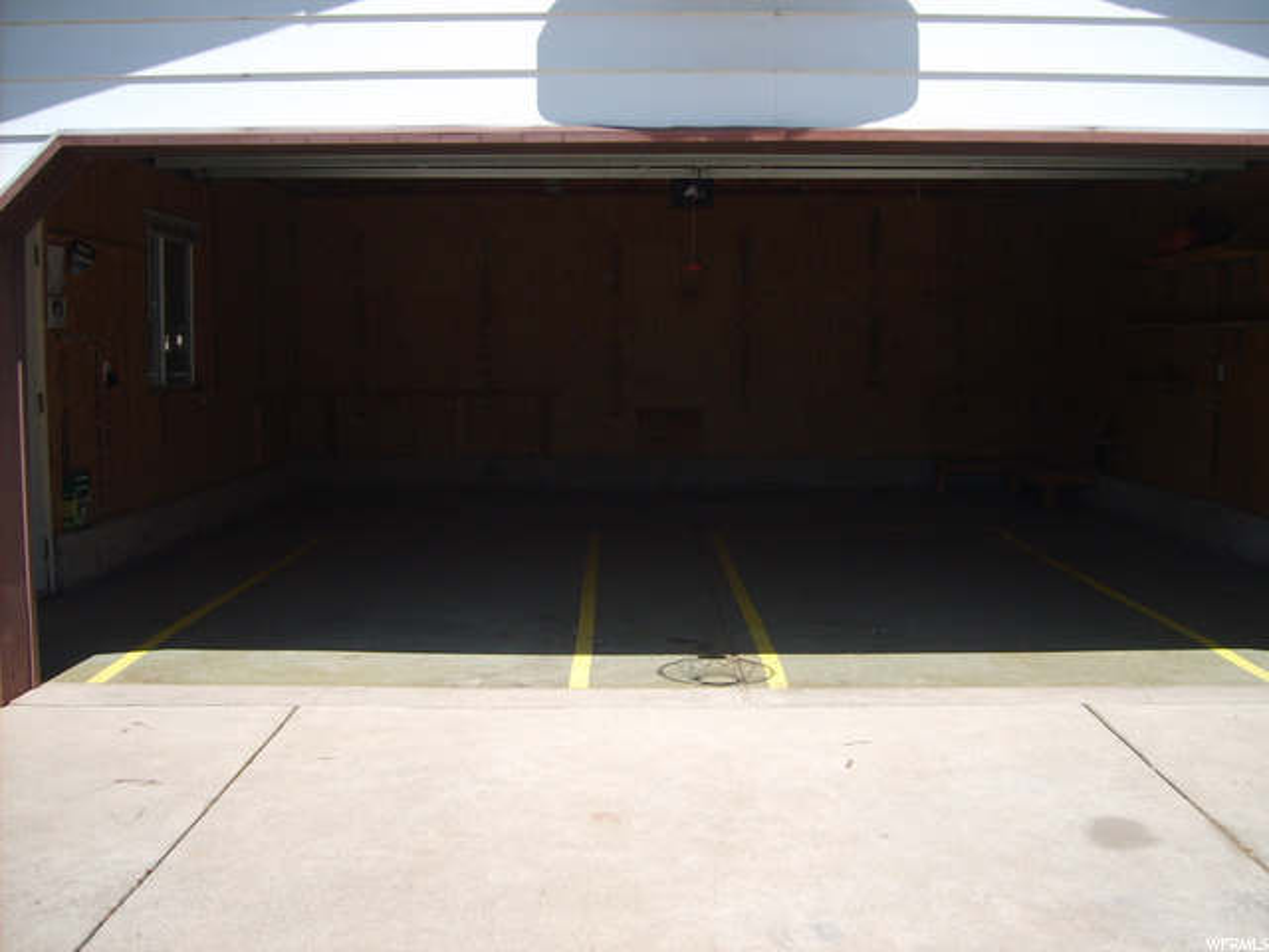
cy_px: 476
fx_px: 1283
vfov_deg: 40.7
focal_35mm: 35
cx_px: 634
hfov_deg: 52.6
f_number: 7.1
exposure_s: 1/180
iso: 50
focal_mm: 5.8
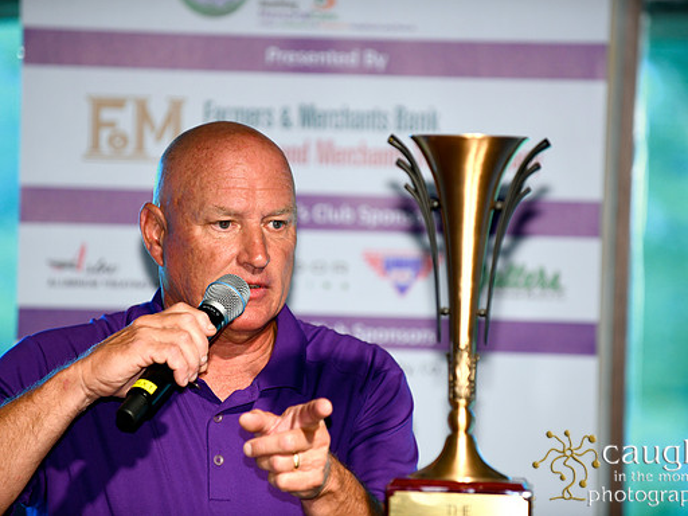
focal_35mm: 207
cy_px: 257
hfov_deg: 9.6
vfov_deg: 7.2
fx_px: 4114
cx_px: 336
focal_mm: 190
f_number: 3.5
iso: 640
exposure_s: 1/200
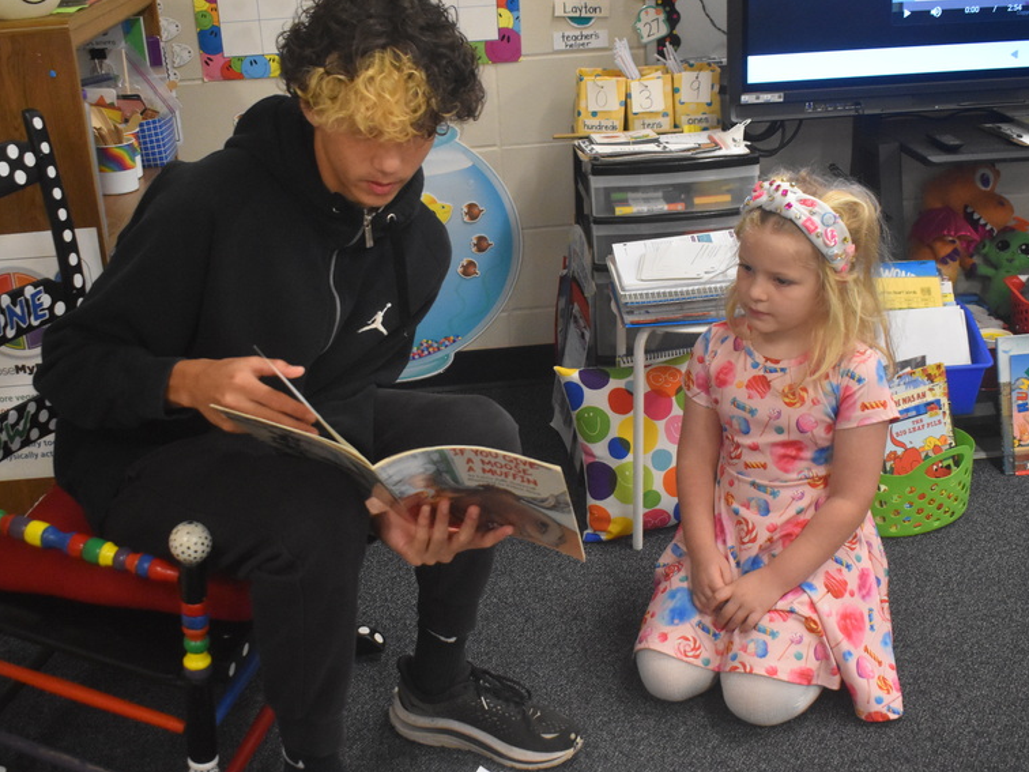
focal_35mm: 43
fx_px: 1278
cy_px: 396
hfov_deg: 43.8
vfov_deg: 33.6
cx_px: 543
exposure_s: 1/250
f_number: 3.8
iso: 3200
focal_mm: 22
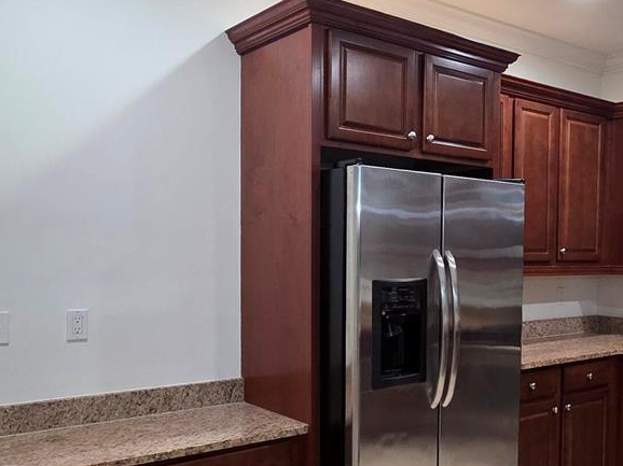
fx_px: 648
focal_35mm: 36
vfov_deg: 39.3
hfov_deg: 49.5
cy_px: 297
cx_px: 461
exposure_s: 1/60
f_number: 2.2
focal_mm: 2.2
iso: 400
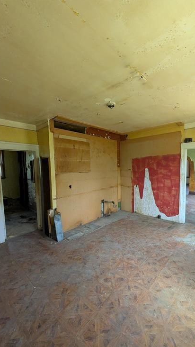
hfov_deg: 66.9
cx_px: 107
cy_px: 180
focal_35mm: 16
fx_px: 147
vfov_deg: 99.3
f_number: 2.2
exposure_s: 1/120
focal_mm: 1.83
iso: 362
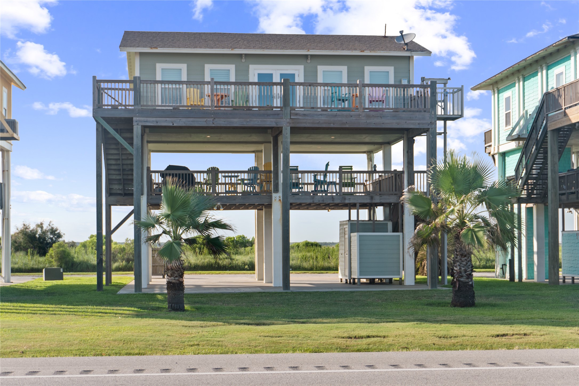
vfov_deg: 22.1
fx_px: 989
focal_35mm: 62
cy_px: 193
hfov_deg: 32.6
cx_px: 290
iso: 100
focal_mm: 41
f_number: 5.6
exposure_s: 1/250
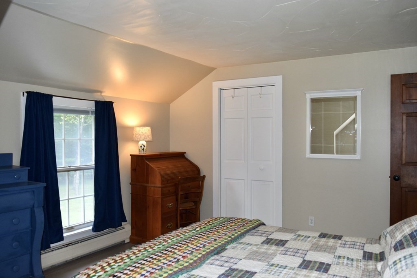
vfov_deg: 43.6
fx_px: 348
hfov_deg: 61.9
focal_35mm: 30
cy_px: 139
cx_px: 208
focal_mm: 20
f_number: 5.6
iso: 800
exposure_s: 1/125
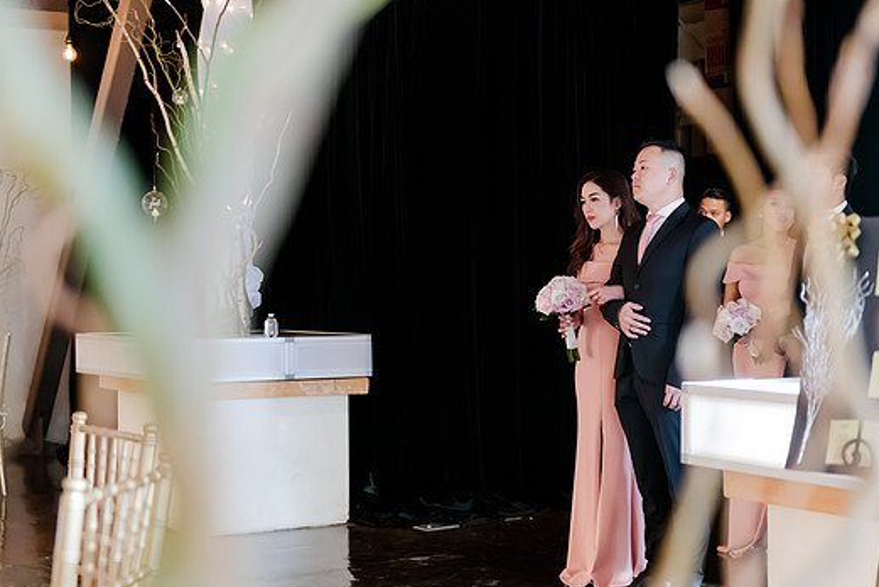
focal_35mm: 60
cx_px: 427
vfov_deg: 22.6
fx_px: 1466
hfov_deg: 33.4
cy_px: 316
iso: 2500
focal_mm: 52
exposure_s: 1/200
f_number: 2.8
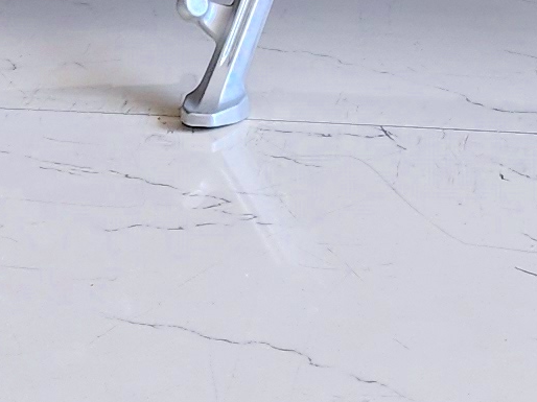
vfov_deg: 7.7
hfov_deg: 11.0
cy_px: -589
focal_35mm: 179
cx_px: 224
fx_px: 2776
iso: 16
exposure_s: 1/180
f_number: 1.8
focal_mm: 6.4
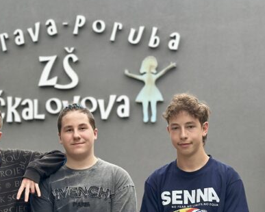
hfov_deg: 20.2
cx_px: 34
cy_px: 176
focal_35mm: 93
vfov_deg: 16.4
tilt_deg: +5.9
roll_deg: -1.6
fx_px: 730
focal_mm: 6.86
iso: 80
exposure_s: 1/745
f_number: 1.78
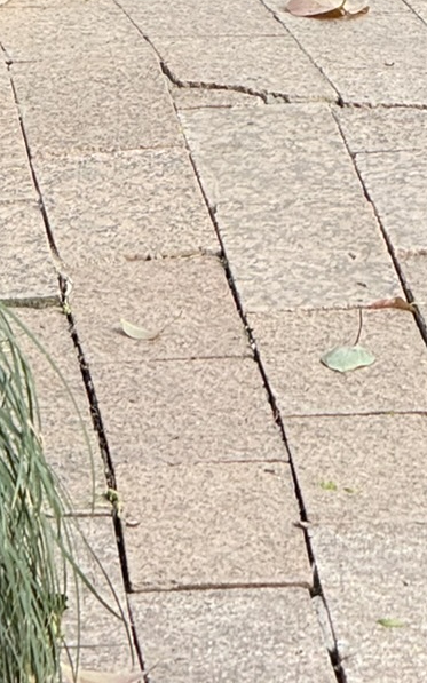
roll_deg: +0.1
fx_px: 8120
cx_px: -119
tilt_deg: -7.0
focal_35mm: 436
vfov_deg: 4.8
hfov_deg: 3.0
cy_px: -452
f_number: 2.8
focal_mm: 15.66
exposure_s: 1/129
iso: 64
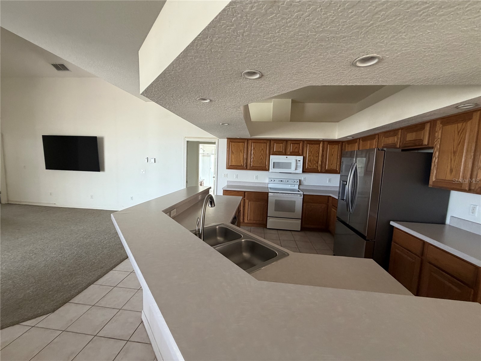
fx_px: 195
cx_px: 240
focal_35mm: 14
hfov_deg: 102.1
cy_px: 180
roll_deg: -1.4
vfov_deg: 85.7
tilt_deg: -5.4
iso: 320
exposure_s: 1/93
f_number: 2.2
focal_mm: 2.22
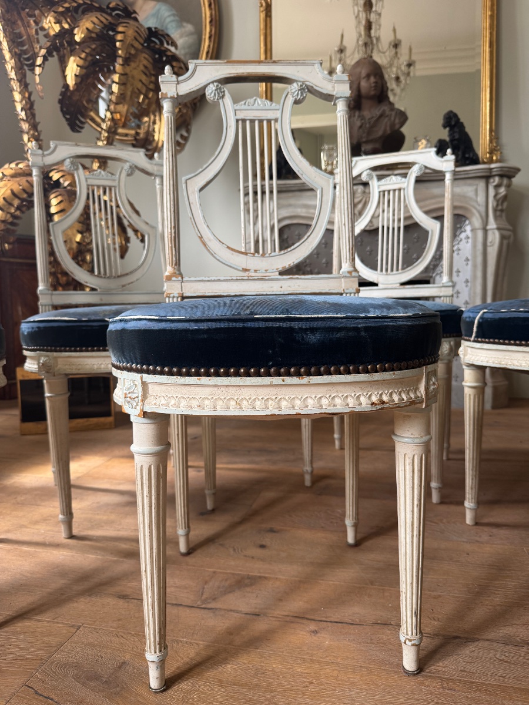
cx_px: 264
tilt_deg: -5.2
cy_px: 352
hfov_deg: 56.8
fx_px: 489
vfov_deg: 71.6
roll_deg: +0.8
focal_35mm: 24
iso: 160
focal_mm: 6.76
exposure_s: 1/121
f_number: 1.78
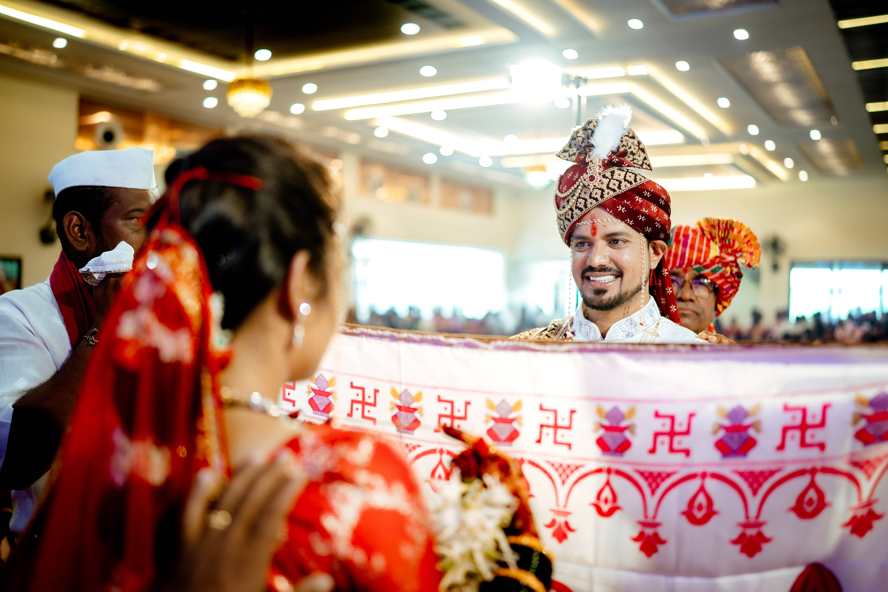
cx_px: 444
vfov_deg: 37.9
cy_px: 296
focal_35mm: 35
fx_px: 863
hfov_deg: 54.4
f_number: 1.4
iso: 160
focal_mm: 35
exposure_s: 1/160
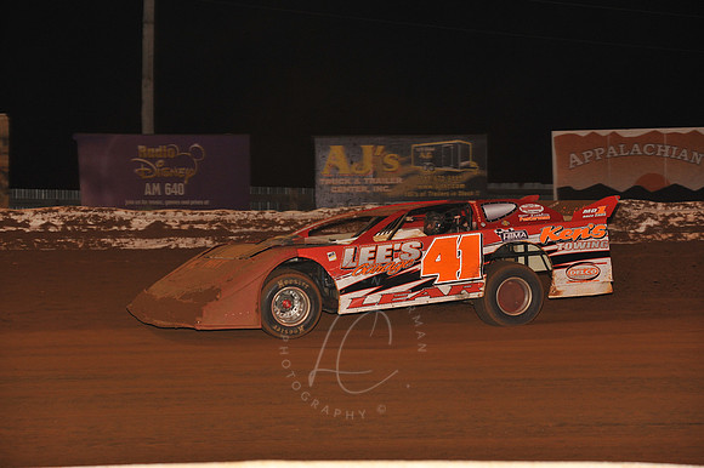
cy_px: 234
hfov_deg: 17.1
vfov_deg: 11.4
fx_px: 2345
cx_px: 352
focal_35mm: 120
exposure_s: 1/320
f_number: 6.3
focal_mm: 120
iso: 1250
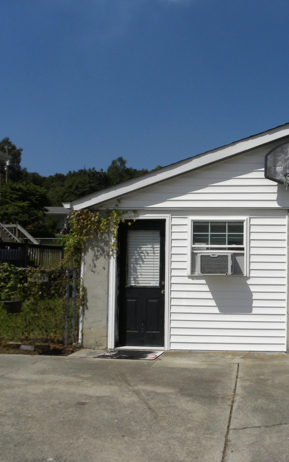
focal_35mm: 37
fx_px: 466
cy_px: 231
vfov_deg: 52.7
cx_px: 247
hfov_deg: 33.1
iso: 64
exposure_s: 1/504
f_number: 7.1
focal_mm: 4.6
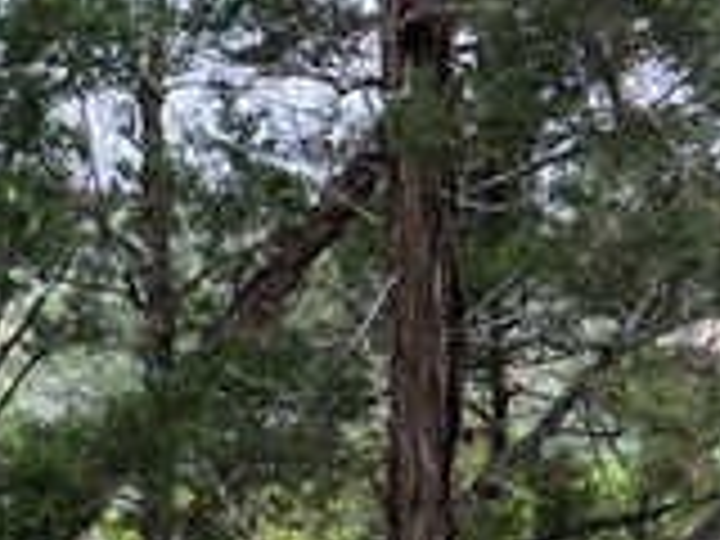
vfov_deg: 14.1
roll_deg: -1.2
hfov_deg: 15.9
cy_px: 500
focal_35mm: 104
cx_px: -603
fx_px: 2163
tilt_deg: -6.8
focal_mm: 5.7
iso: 50
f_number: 1.5
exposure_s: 1/374
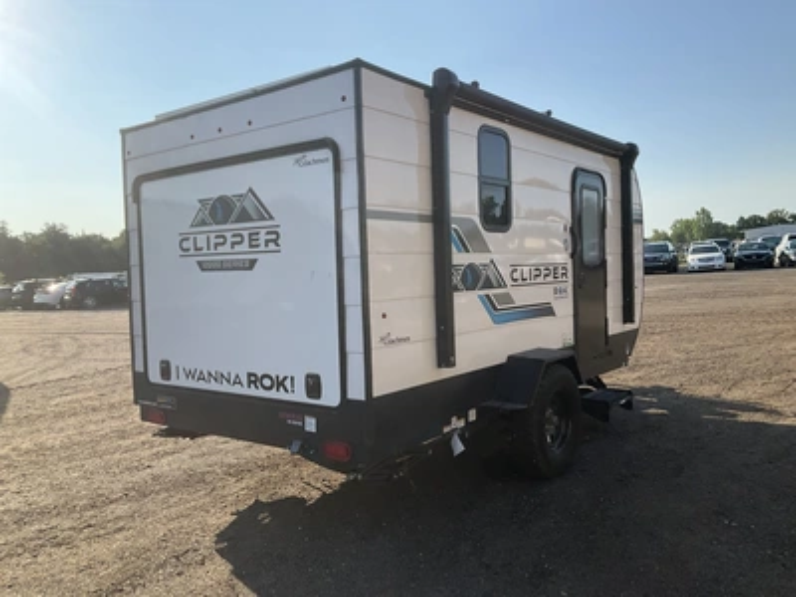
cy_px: 298
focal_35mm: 29
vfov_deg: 48.2
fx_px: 667
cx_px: 398
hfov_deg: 61.7
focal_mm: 3
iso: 25
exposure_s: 1/1534
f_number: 1.8
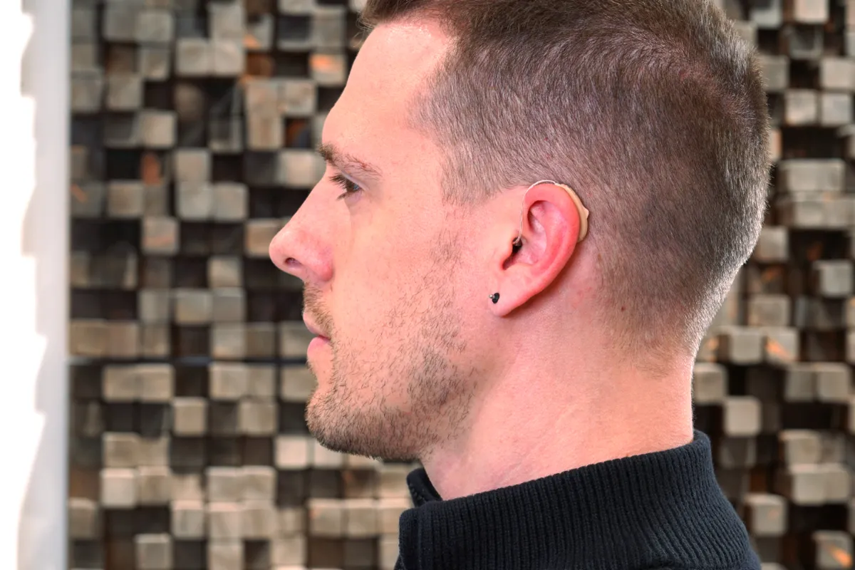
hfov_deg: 22.6
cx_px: 428
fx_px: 2137
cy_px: 285
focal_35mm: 90
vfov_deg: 15.2
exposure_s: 1/3.33
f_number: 11
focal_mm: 90
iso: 320
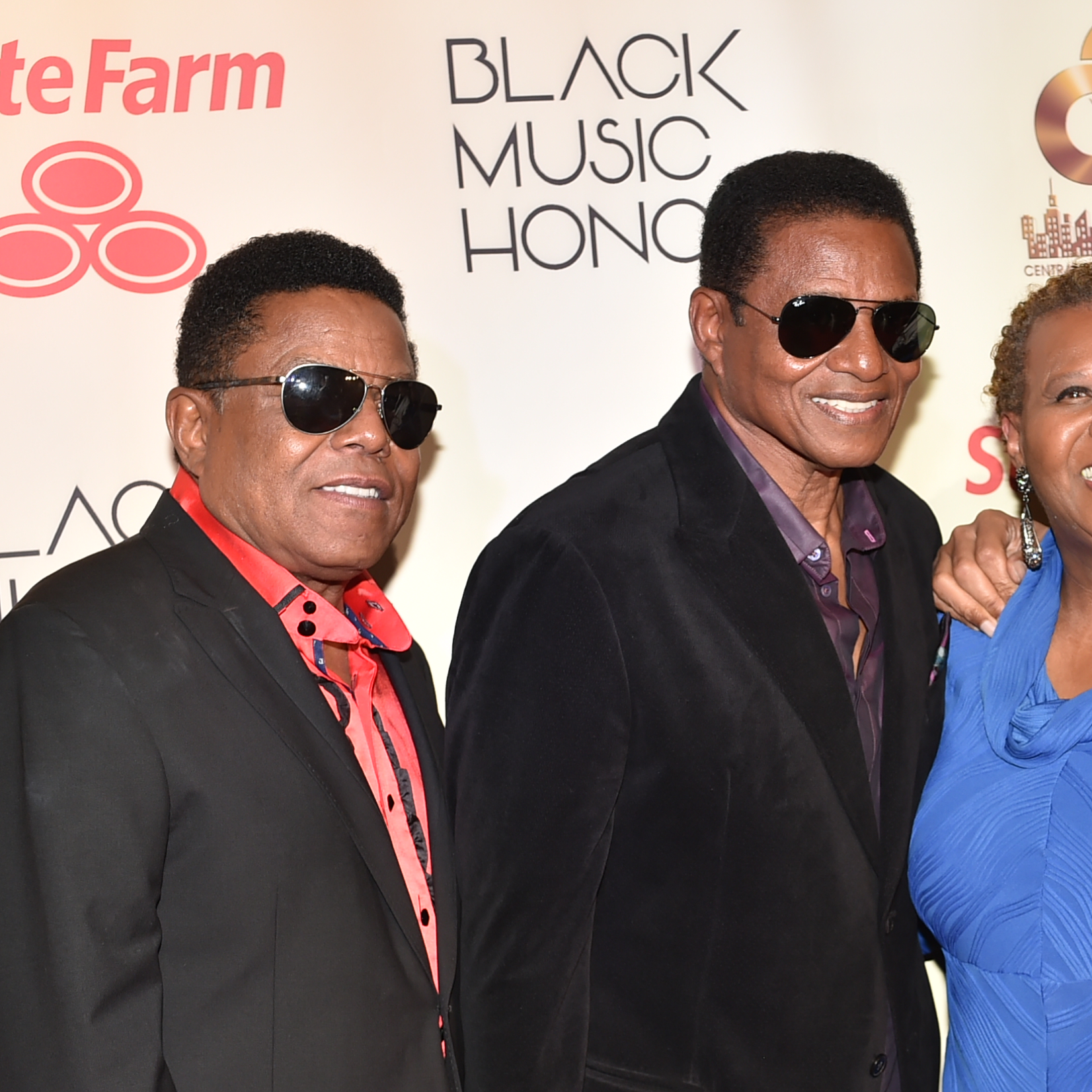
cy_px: 692
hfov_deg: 22.3
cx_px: 967
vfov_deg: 22.7
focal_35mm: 76
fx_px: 2712
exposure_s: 1/125
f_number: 4.8
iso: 500
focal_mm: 40
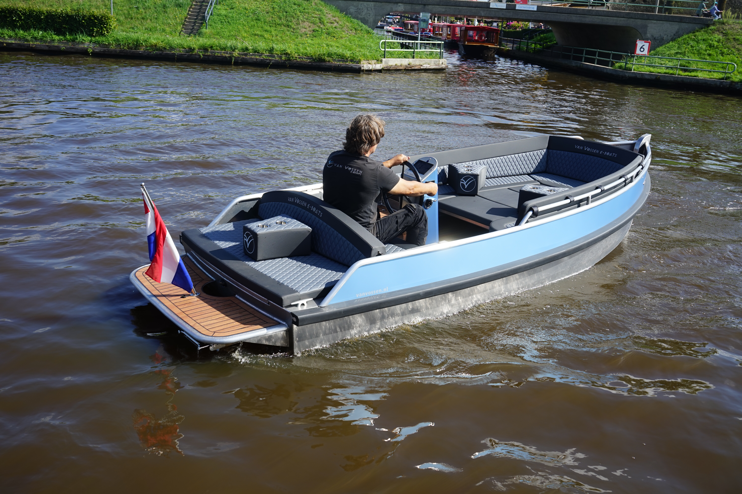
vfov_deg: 40.0
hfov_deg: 57.2
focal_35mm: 33
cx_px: 371
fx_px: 680
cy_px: 247
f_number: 9
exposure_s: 1/125
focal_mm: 33
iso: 100
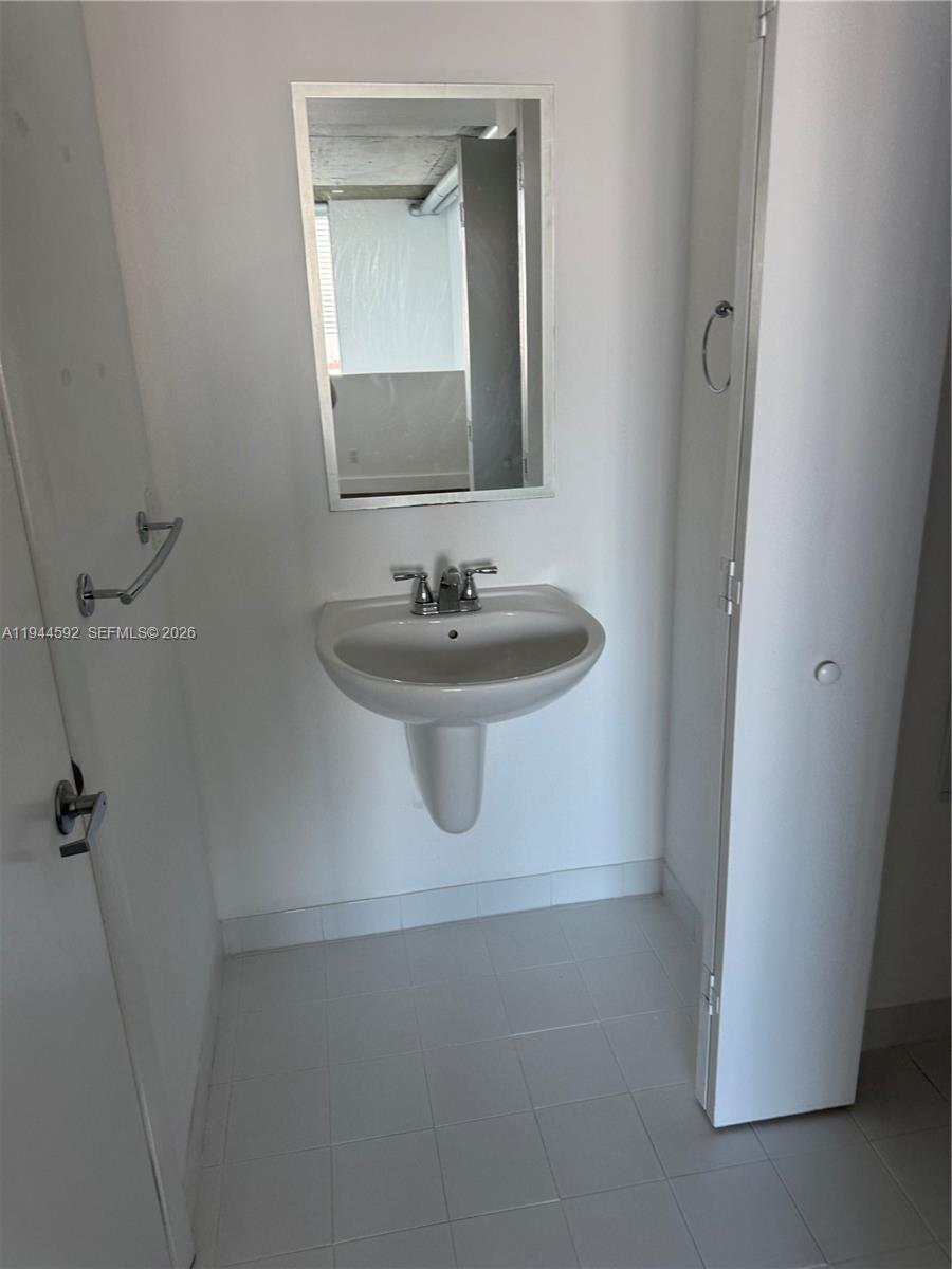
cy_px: 634
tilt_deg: -14.0
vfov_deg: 71.6
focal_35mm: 24
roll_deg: +4.1
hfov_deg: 56.8
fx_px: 880
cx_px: 476
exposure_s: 1/121
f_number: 1.78
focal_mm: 6.76
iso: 125
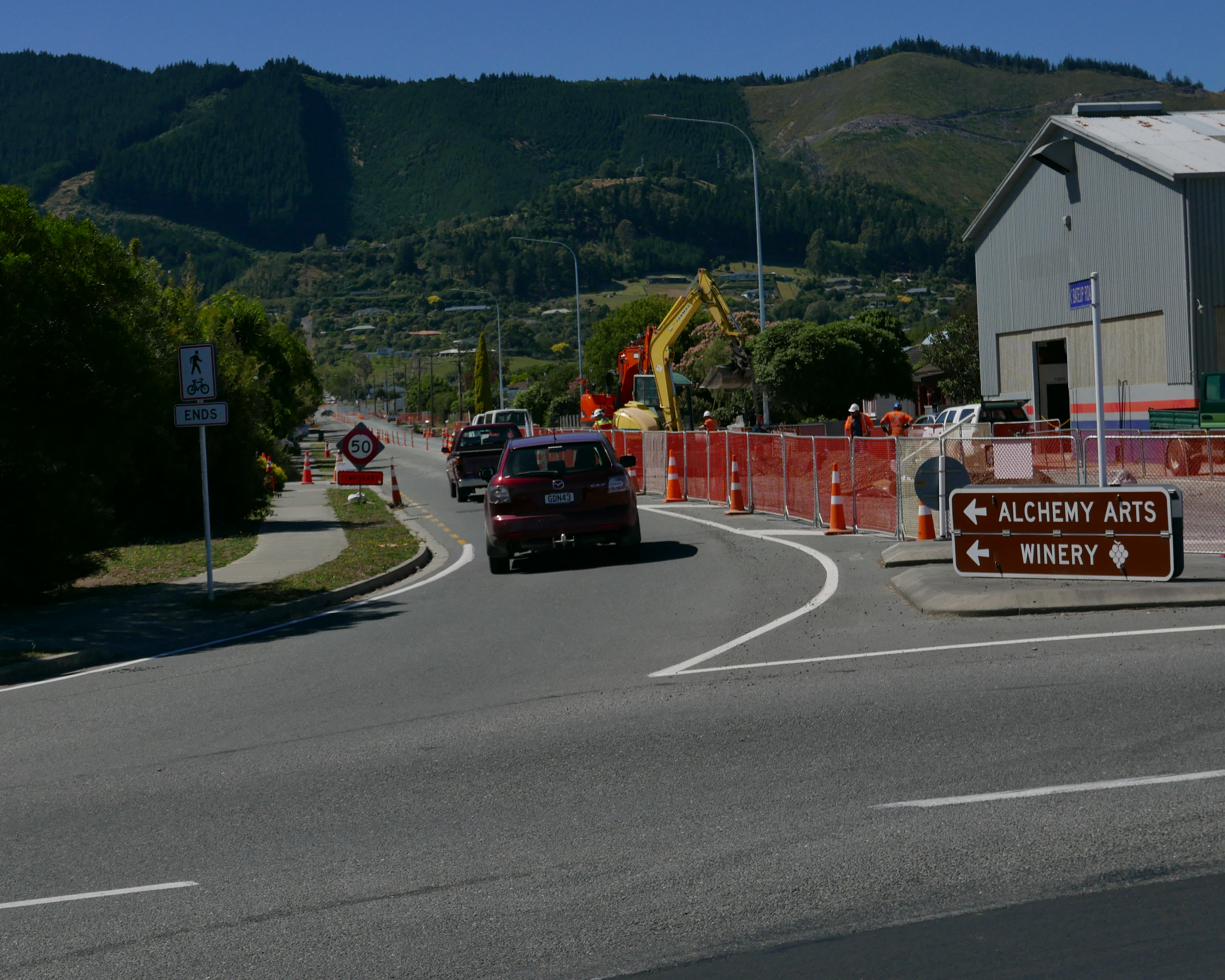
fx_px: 2646
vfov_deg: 21.0
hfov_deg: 26.1
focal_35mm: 73
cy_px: 474
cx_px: 602
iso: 200
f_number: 5.6
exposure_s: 1/2500
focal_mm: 28.2
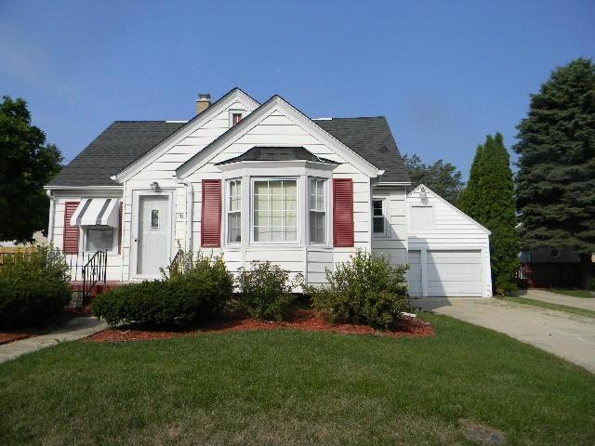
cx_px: 298
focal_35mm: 28
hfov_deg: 63.4
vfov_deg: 49.7
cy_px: 223
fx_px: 481
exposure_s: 1/360
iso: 80
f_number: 7
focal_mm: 5
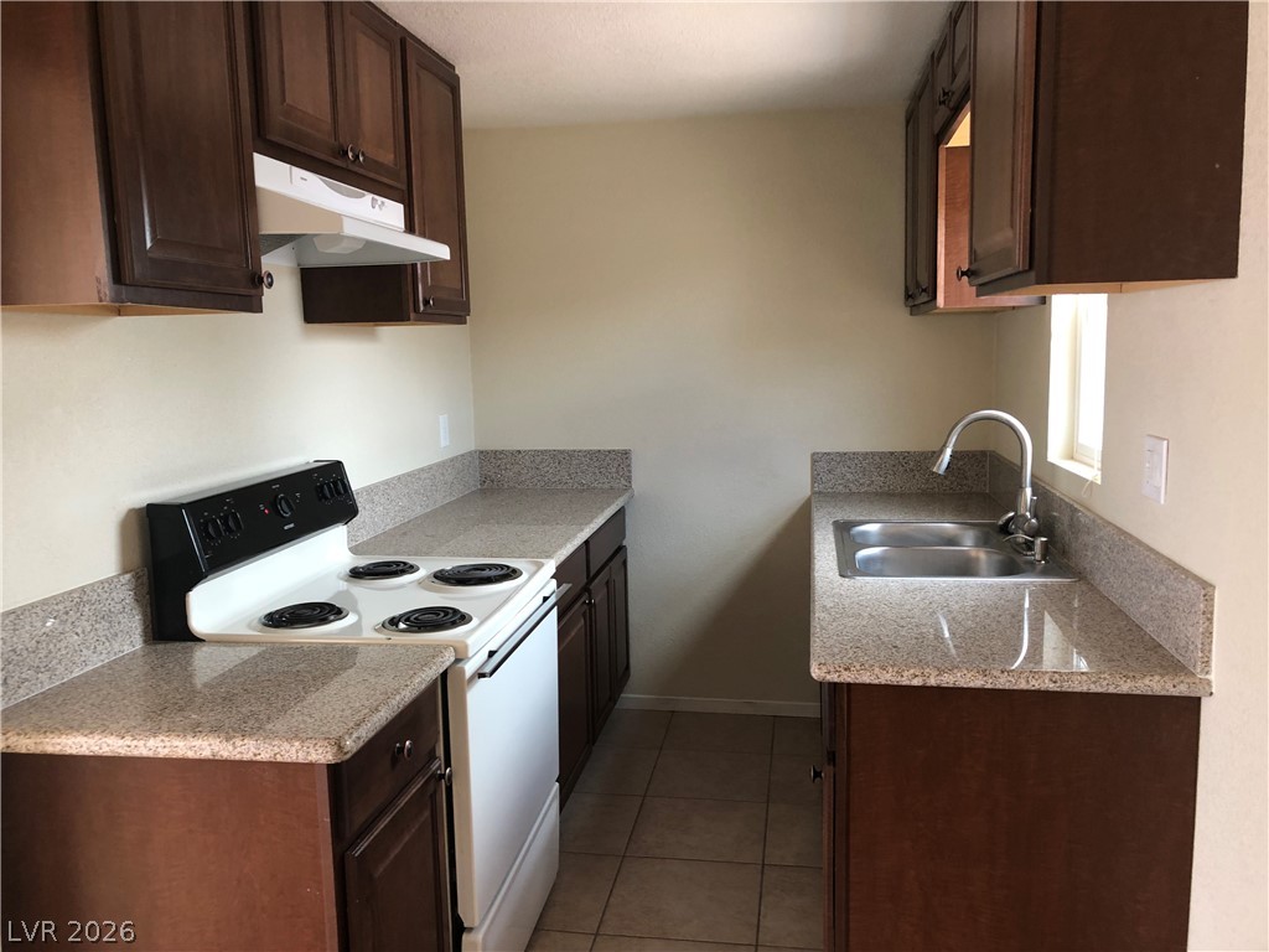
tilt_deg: -8.3
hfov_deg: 63.4
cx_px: 634
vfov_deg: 49.7
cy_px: 476
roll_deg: +1.7
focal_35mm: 28
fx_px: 1026
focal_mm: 3.99
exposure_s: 1/24
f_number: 1.8
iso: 32
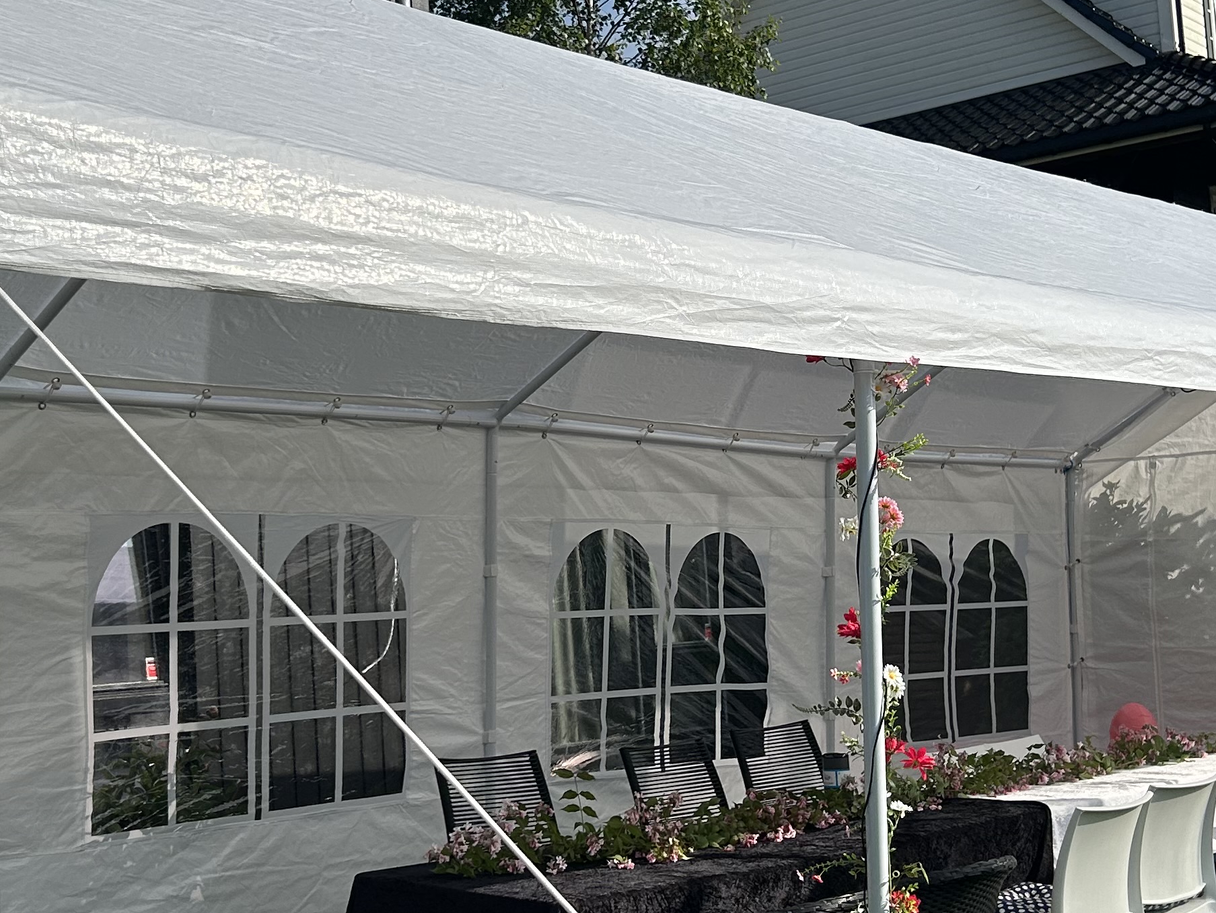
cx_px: 592
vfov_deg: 25.2
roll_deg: +3.0
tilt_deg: +4.2
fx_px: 2038
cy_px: 432
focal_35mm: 58
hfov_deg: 33.2
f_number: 1.5
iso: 50
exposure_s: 1/6993
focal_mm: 5.7
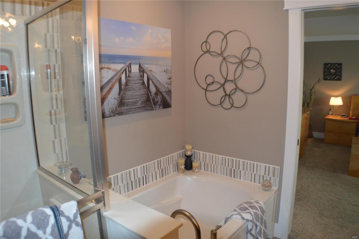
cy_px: 120
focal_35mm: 33
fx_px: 329
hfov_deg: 57.3
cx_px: 180
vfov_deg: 39.9
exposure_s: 1/80
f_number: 4
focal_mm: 22
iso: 400
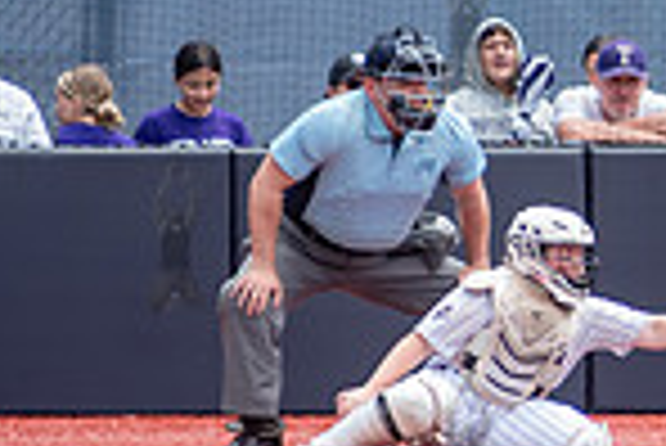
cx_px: 1044
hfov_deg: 2.6
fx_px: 14499
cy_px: 232
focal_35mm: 783
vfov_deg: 1.8
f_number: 3.5
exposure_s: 1/1250
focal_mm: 200
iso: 200
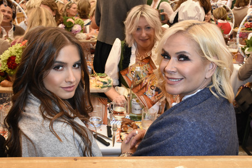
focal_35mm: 36
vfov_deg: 36.8
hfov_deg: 53.2
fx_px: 252
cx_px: 126
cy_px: 84
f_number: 6.3
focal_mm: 24
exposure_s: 1/60
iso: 1600
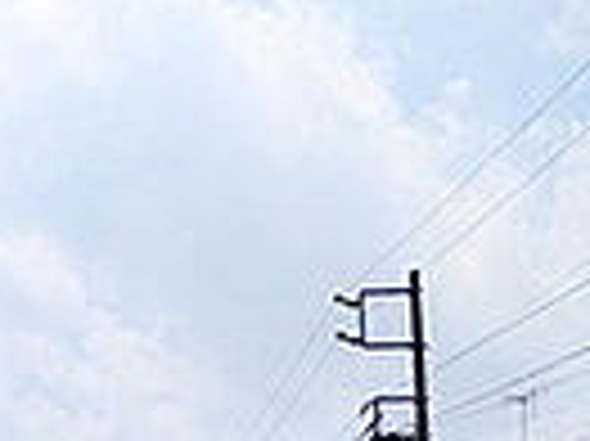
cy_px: 774
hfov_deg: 27.9
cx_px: -41
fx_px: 1090
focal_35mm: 64
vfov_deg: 18.4
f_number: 2.2
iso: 51
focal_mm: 1.83
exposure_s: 1/4367
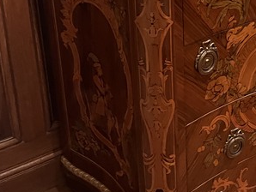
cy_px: -34
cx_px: 234
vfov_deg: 20.4
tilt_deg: -20.9
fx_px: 503
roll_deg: -1.0
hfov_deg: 27.4
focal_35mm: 68
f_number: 1.6
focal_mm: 5.1
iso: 640
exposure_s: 1/30
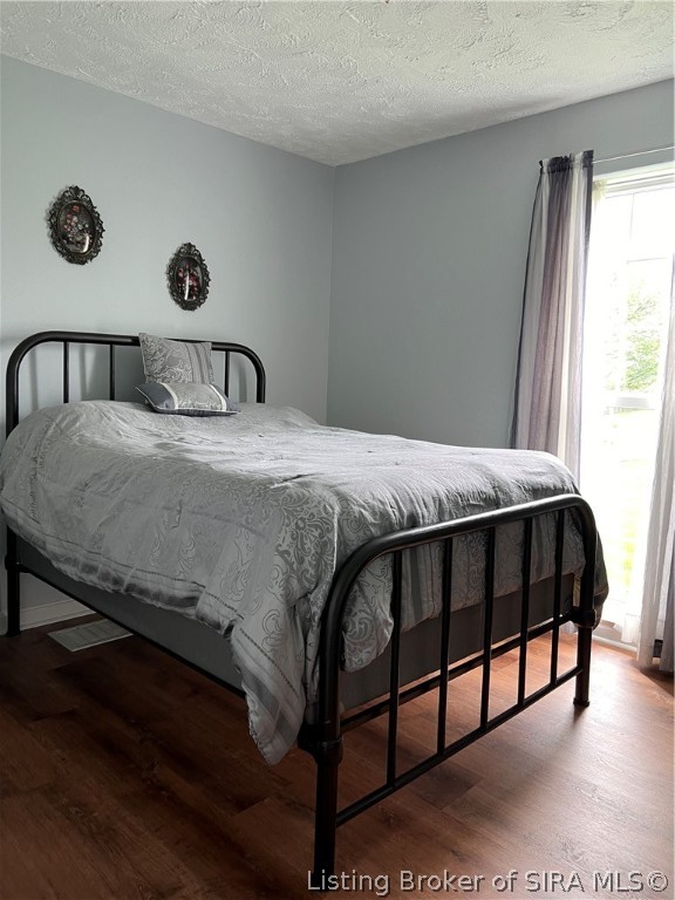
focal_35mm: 26
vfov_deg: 67.3
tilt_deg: -5.6
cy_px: 450
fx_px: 676
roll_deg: -1.8
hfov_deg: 53.1
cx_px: 338
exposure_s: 1/60
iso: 80
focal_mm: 5.7
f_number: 1.5
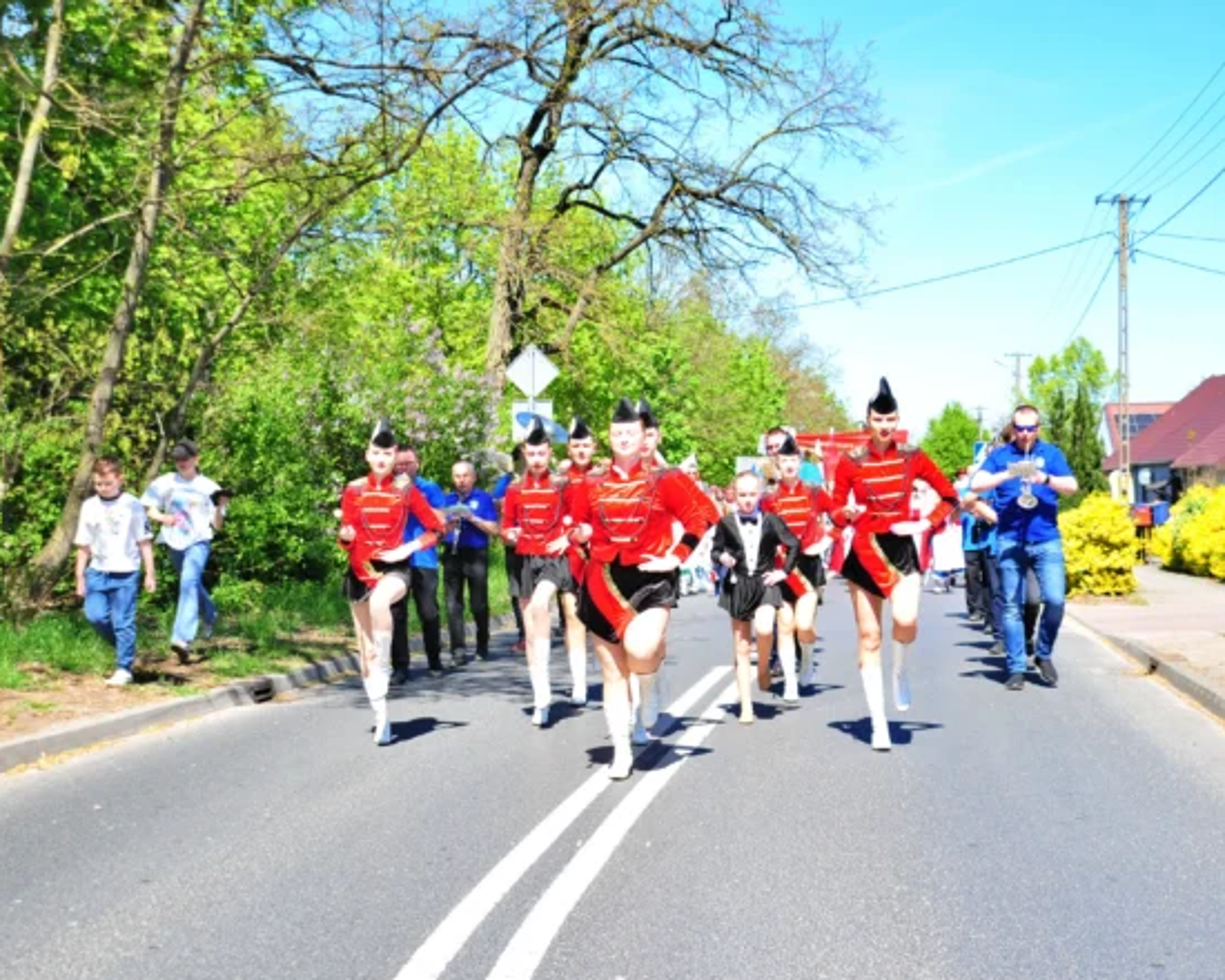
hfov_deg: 34.1
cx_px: 639
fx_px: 1994
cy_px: 513
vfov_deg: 27.6
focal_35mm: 55
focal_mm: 42
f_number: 4
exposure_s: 1/500
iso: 250
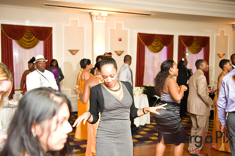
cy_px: 78
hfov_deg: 46.4
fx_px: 274
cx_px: 115
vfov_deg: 31.9
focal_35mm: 42
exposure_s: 1/125
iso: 3200
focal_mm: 40
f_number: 3.2
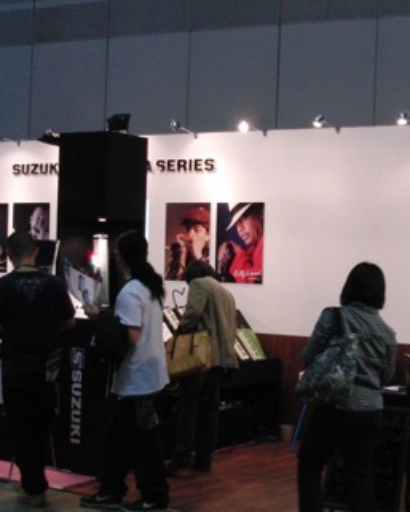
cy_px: 293
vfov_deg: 26.4
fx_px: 1092
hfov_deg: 21.2
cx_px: 250
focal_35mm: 72
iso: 320
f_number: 3.6
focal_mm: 6.42
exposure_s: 1/80
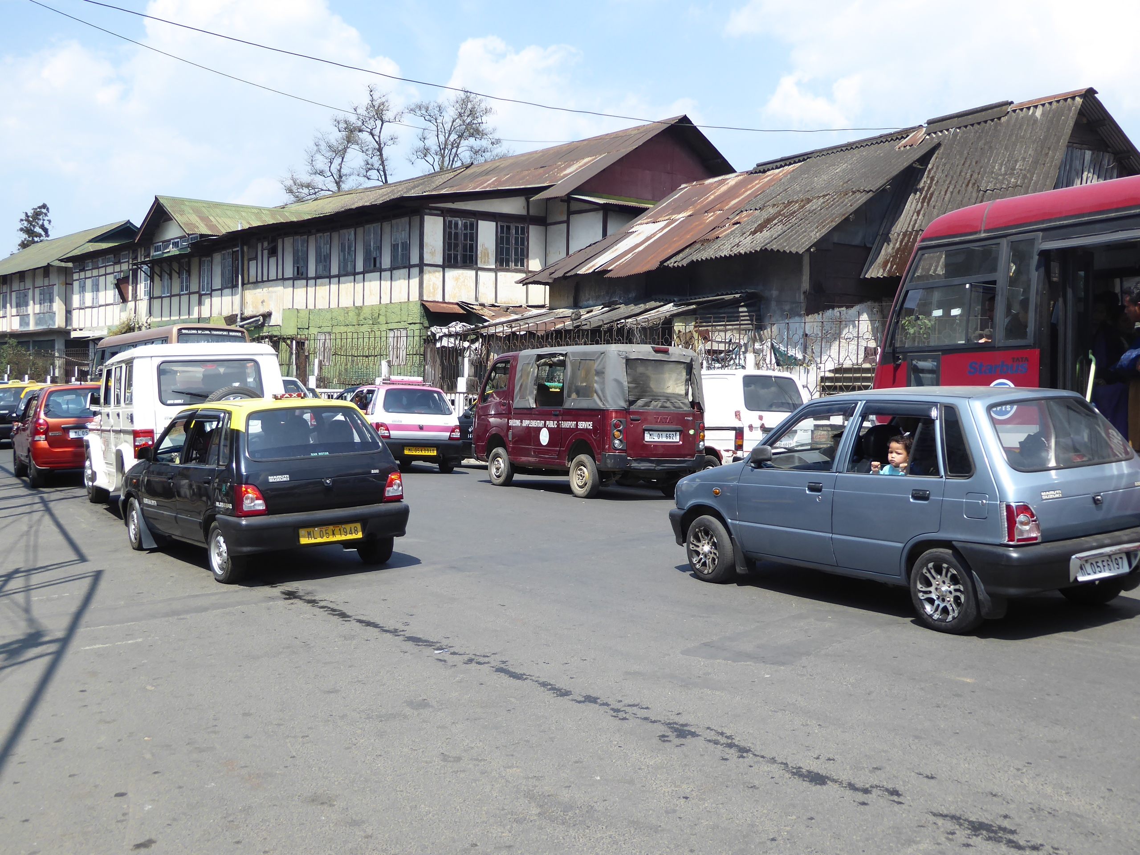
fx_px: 1284
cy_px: 428
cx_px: 570
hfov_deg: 47.9
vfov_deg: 36.8
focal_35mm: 39
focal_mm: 6.7
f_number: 3.7
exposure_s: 1/400
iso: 80
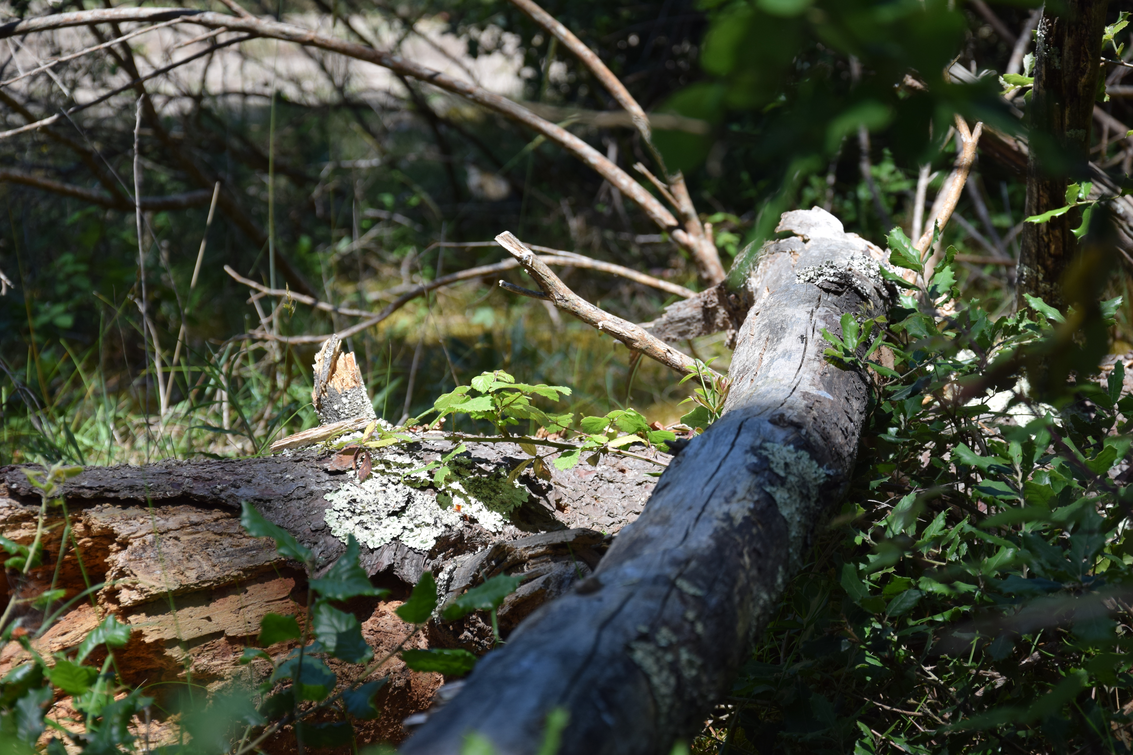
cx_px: 566
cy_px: 378
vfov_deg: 12.2
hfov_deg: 18.2
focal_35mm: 112
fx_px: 3540
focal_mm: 75
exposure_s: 1/500
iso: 280
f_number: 5.6
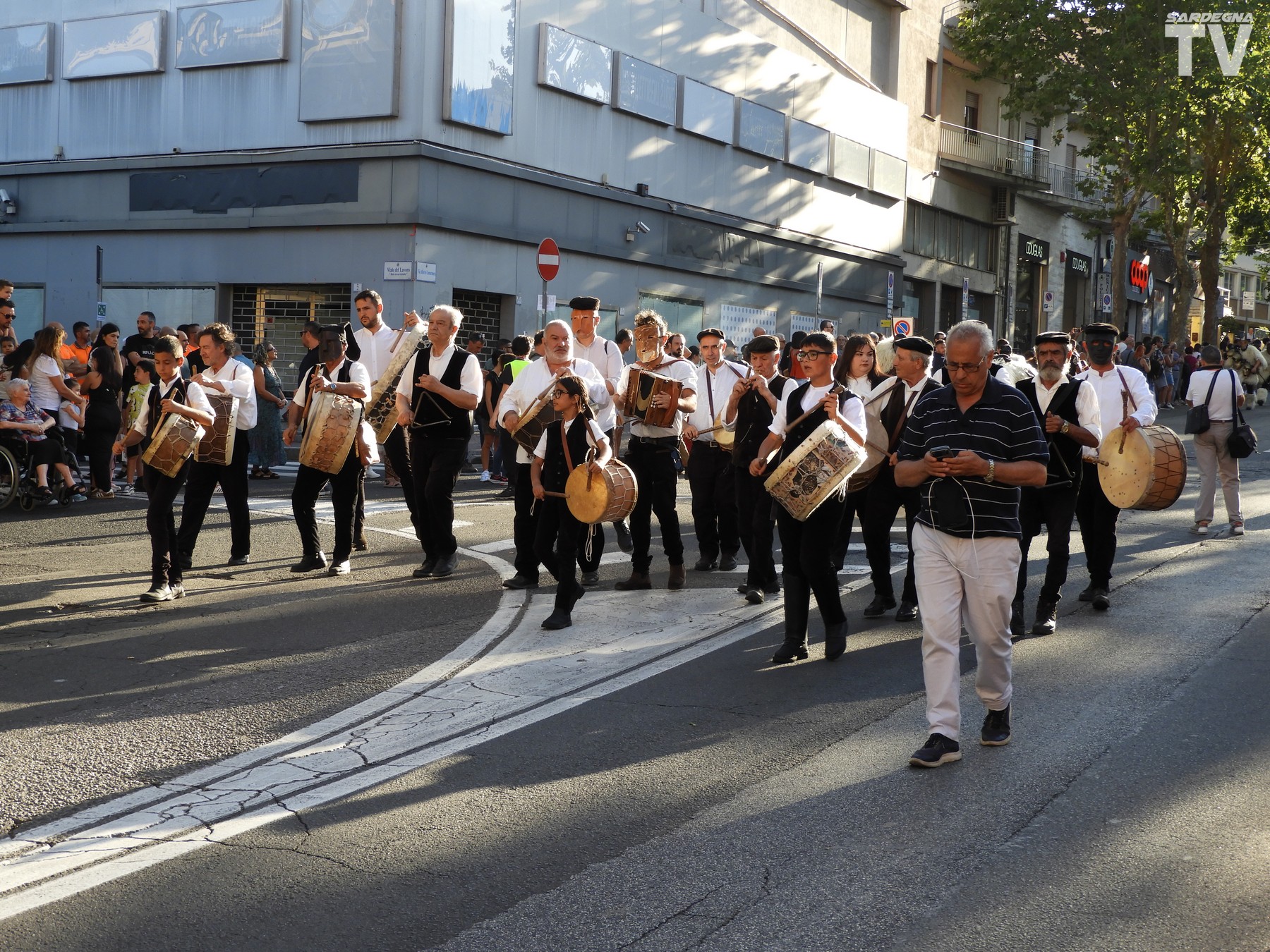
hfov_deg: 32.2
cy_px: 476
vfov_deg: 24.4
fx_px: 2201
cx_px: 635
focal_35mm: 60
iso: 100
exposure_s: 1/160
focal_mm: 10.7
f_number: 4.2
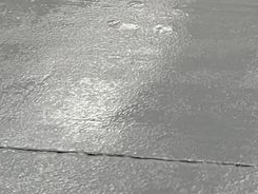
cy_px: -216
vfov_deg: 11.2
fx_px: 880
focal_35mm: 118
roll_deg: +0.1
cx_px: 338
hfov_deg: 15.8
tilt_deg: -3.2
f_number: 1.6
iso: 125
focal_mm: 5.1
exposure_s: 1/65
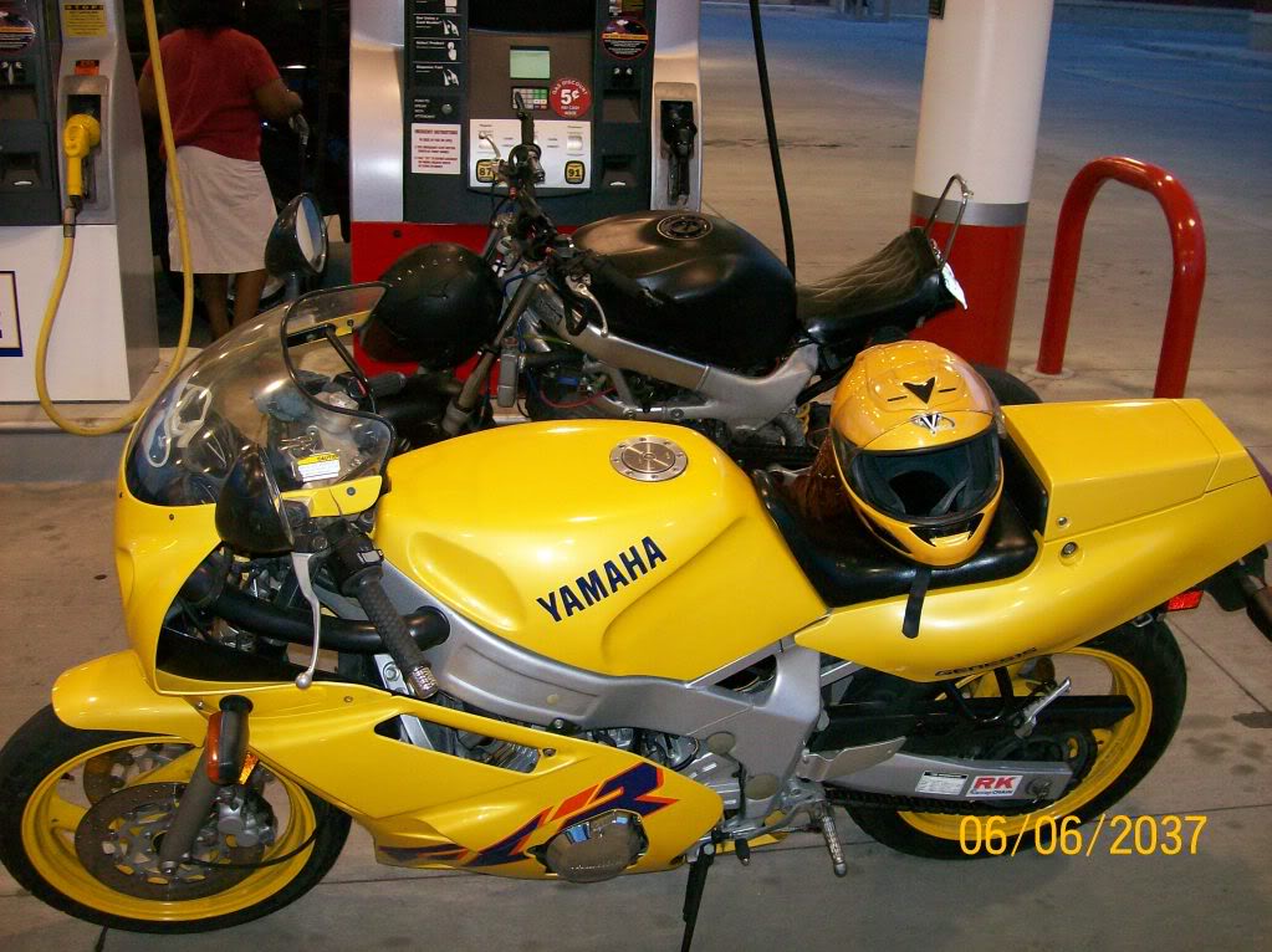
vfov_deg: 39.6
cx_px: 636
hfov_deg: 51.4
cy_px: 476
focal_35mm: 36
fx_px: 1322
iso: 140
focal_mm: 6
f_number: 2.7
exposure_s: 1/64
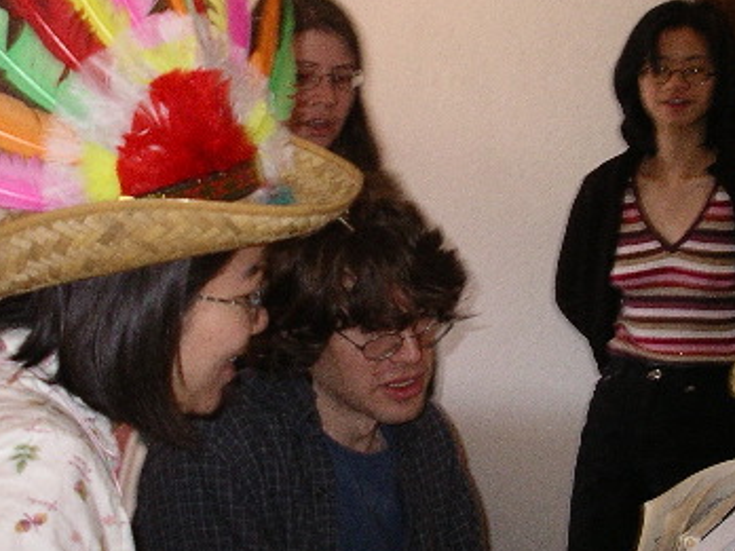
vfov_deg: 17.4
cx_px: 368
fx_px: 1805
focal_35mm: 85
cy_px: 285
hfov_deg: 23.0
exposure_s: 1/40
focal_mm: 7.8
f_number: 2.8
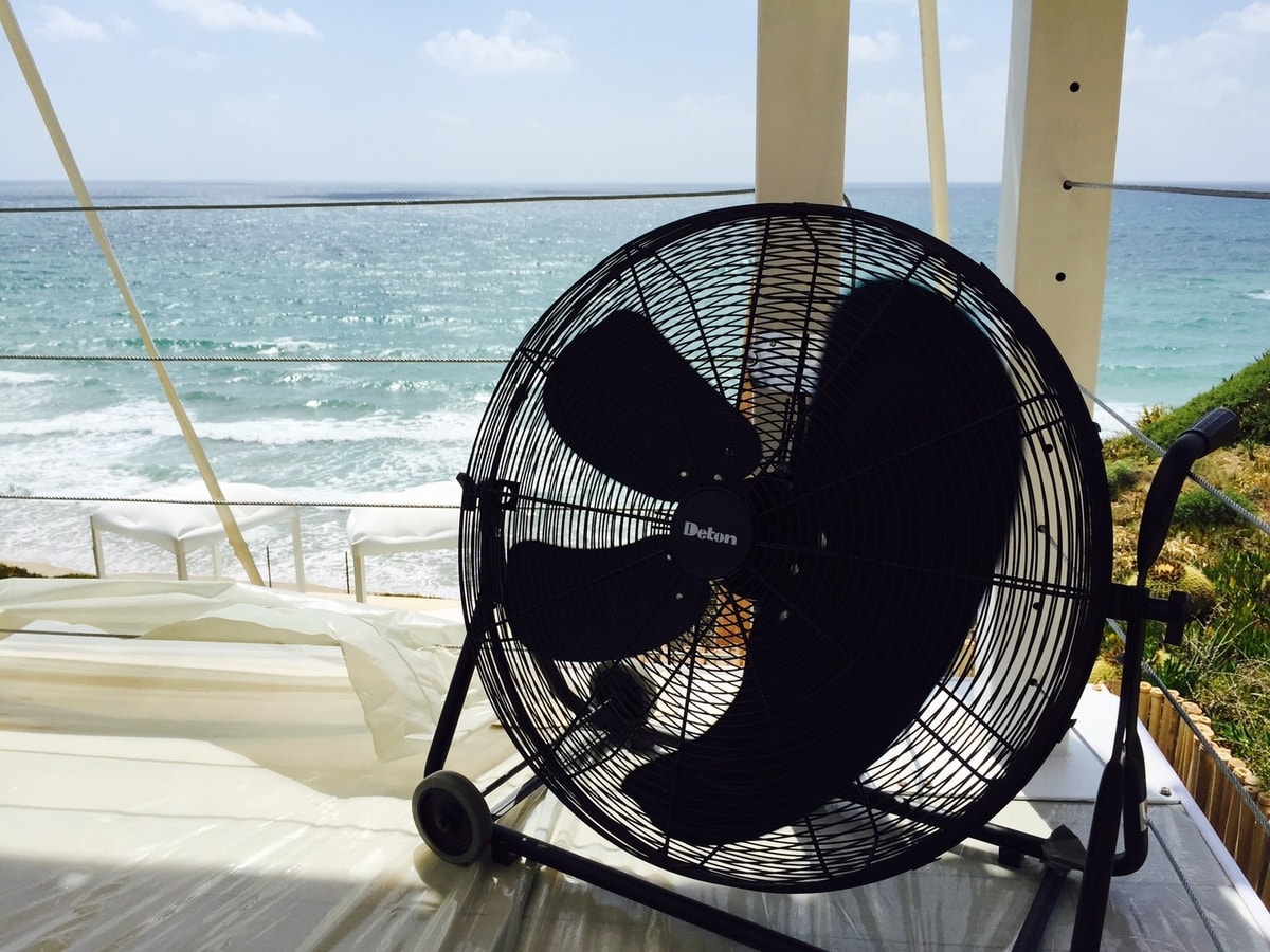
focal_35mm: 29
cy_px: 476
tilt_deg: -14.0
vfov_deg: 48.2
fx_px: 1064
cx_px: 635
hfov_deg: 61.7
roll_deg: -2.0
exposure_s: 1/3968
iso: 32
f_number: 2.2
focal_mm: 4.15
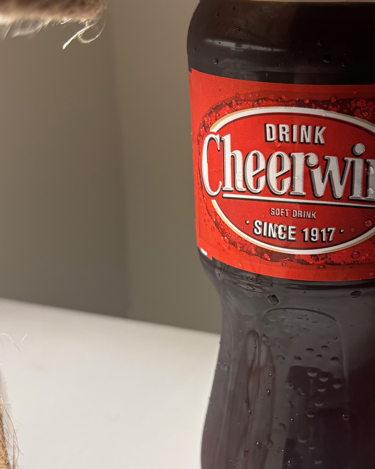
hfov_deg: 28.2
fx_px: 735
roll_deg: -0.5
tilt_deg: -18.7
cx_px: 276
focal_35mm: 53
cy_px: 219
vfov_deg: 35.3
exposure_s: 1/60
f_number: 1.6
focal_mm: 5.96
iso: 100
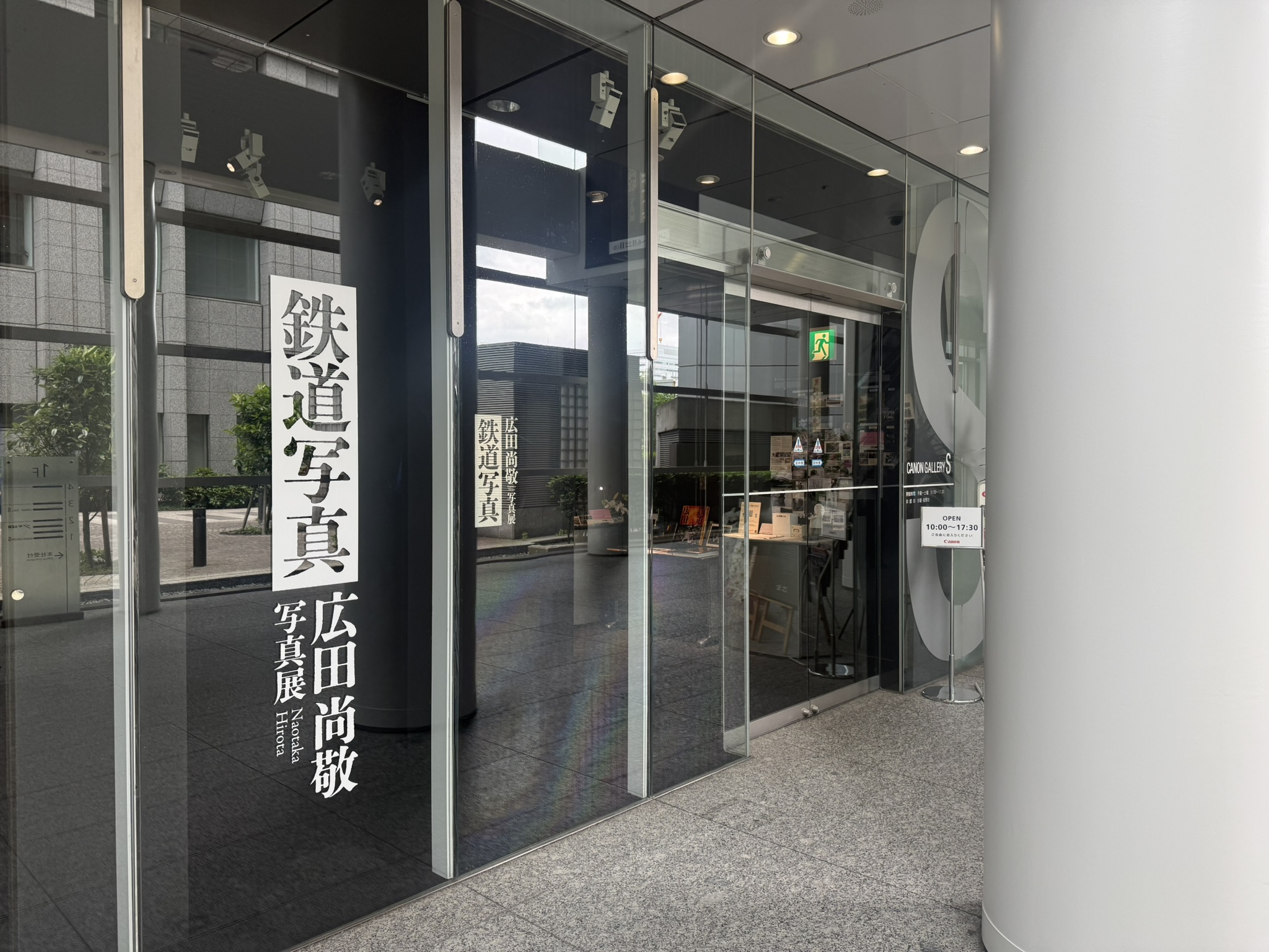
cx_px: 634
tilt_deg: -0.9
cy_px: 476
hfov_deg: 71.6
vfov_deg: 56.8
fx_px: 880
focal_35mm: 24
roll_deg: +0.0
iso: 100
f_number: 1.78
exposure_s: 1/100
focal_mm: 6.76
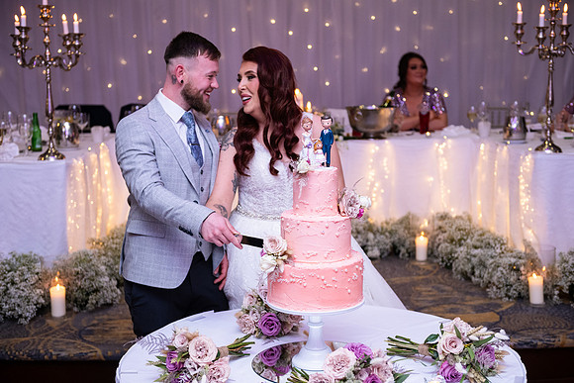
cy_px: 192
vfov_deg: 24.6
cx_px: 287
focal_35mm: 55
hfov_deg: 36.2
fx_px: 877
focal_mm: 55
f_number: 3.5
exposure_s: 1/160
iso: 640
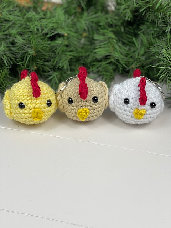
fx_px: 422
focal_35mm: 64
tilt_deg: -36.3
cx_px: 86
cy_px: 114
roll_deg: -0.9
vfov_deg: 30.3
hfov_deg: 22.9
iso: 40
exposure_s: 1/120
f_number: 2.2
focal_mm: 7.5
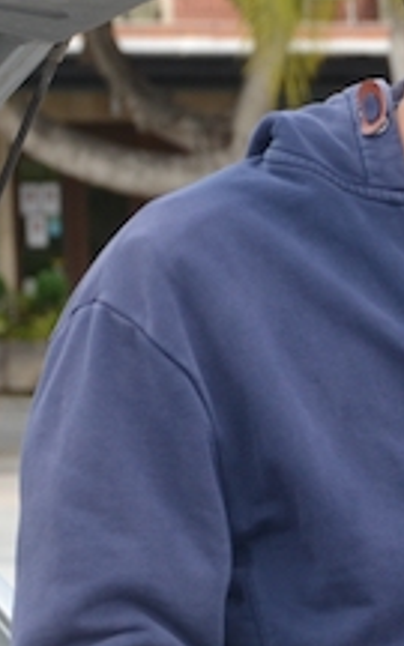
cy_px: 304
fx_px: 6183
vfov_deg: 6.0
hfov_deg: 3.7
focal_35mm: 351
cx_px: 422
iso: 180
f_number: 5.6
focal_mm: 62
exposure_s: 1/125
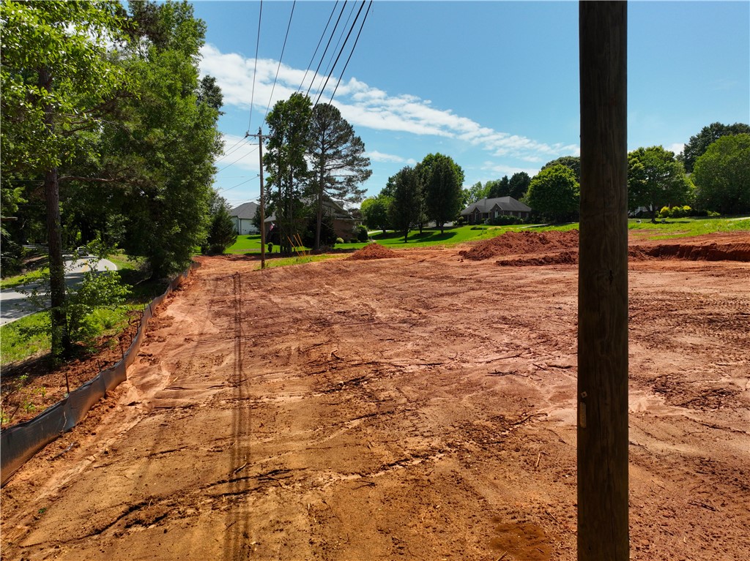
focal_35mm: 24
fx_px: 520
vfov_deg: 56.8
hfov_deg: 71.6
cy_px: 280
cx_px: 375
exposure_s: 1/400
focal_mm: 12.29
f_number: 2.8
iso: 130
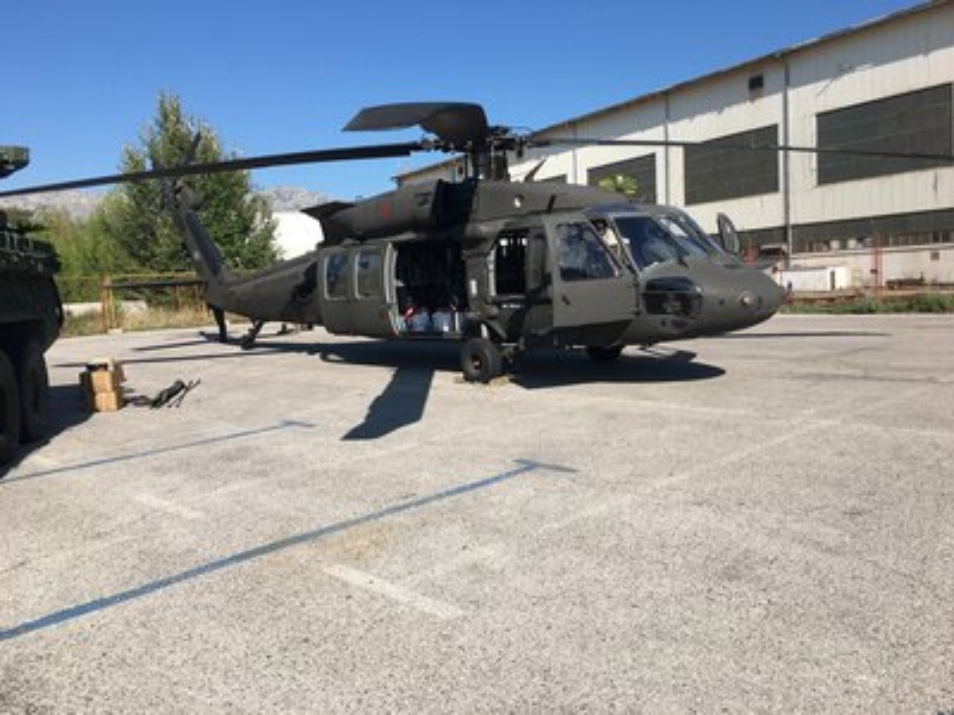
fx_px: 799
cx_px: 477
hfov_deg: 61.7
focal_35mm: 29
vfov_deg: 48.2
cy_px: 358
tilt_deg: -2.3
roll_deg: +1.1
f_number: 2.2
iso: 25
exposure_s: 1/1972
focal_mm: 4.15
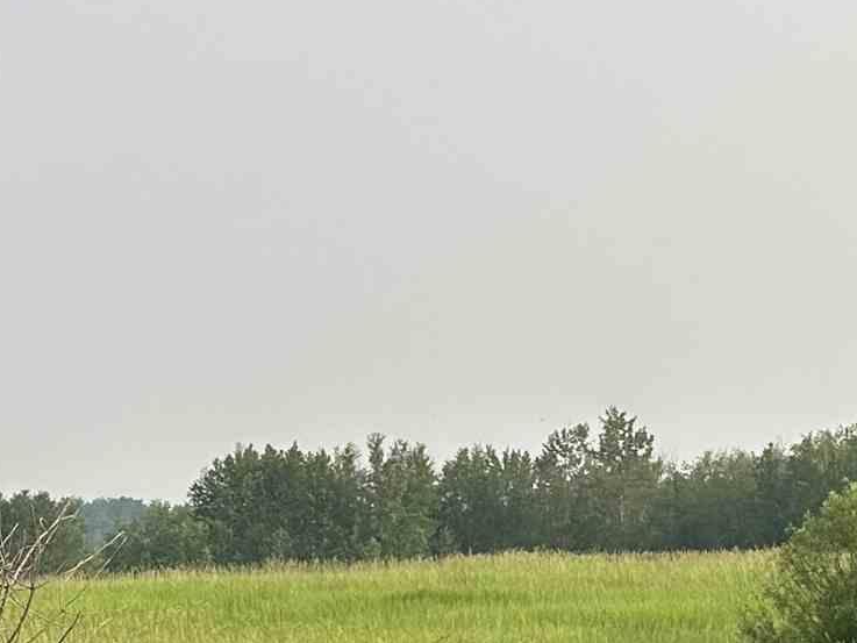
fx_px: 2476
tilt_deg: -0.4
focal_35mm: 100
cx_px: 680
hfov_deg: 19.4
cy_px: 535
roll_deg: -0.6
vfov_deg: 14.7
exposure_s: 1/3472
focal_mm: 6.86
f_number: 1.78
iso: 80
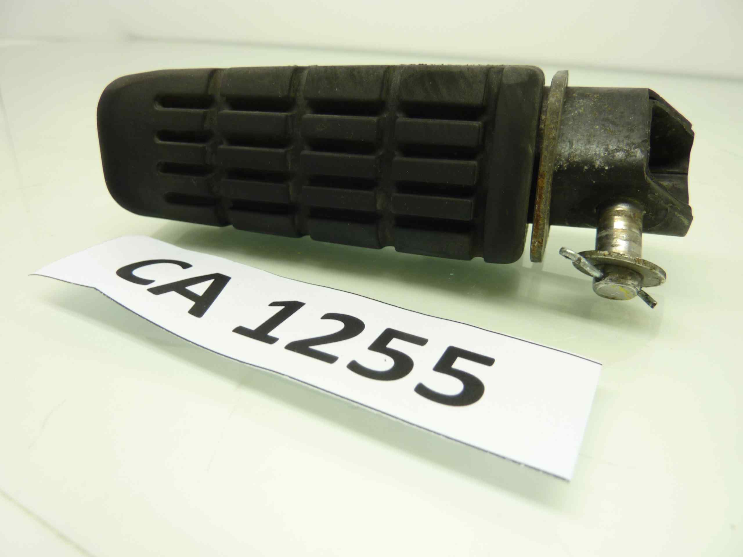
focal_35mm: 25
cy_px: 278
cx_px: 372
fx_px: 537
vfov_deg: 54.9
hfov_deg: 69.4
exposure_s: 1/20
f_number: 3.3
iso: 80
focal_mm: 4.1
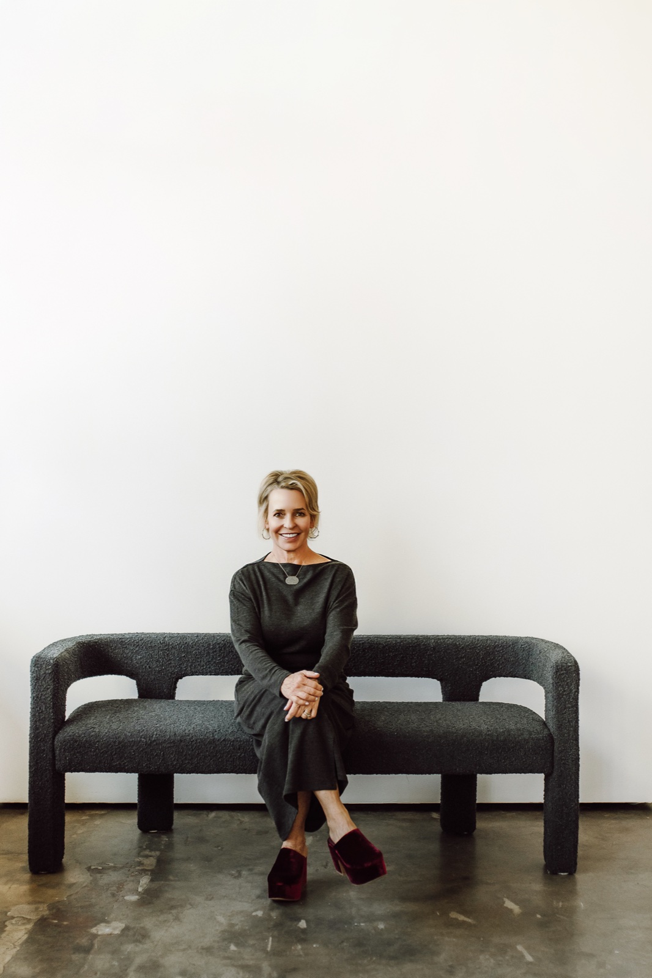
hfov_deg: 37.8
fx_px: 951
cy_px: 489
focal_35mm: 35
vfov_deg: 54.4
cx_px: 326
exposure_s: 1/800
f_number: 2.2
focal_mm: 35
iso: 640
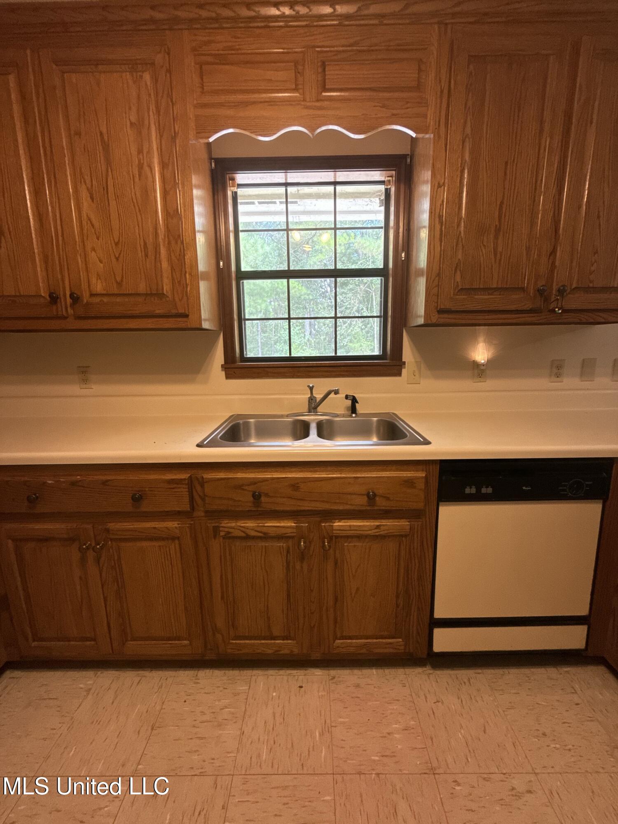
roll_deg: +0.2
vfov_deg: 102.1
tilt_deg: -10.5
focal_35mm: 14
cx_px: 309
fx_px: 333
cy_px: 412
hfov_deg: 85.7
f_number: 2.2
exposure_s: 1/99
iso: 250
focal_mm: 2.22
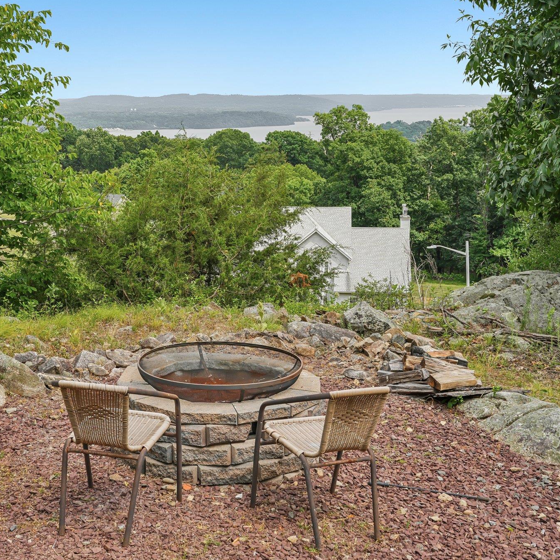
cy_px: 280
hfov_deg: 37.3
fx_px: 824
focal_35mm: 45
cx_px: 213
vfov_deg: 37.6
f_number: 8
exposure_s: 1/125
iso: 100
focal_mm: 35
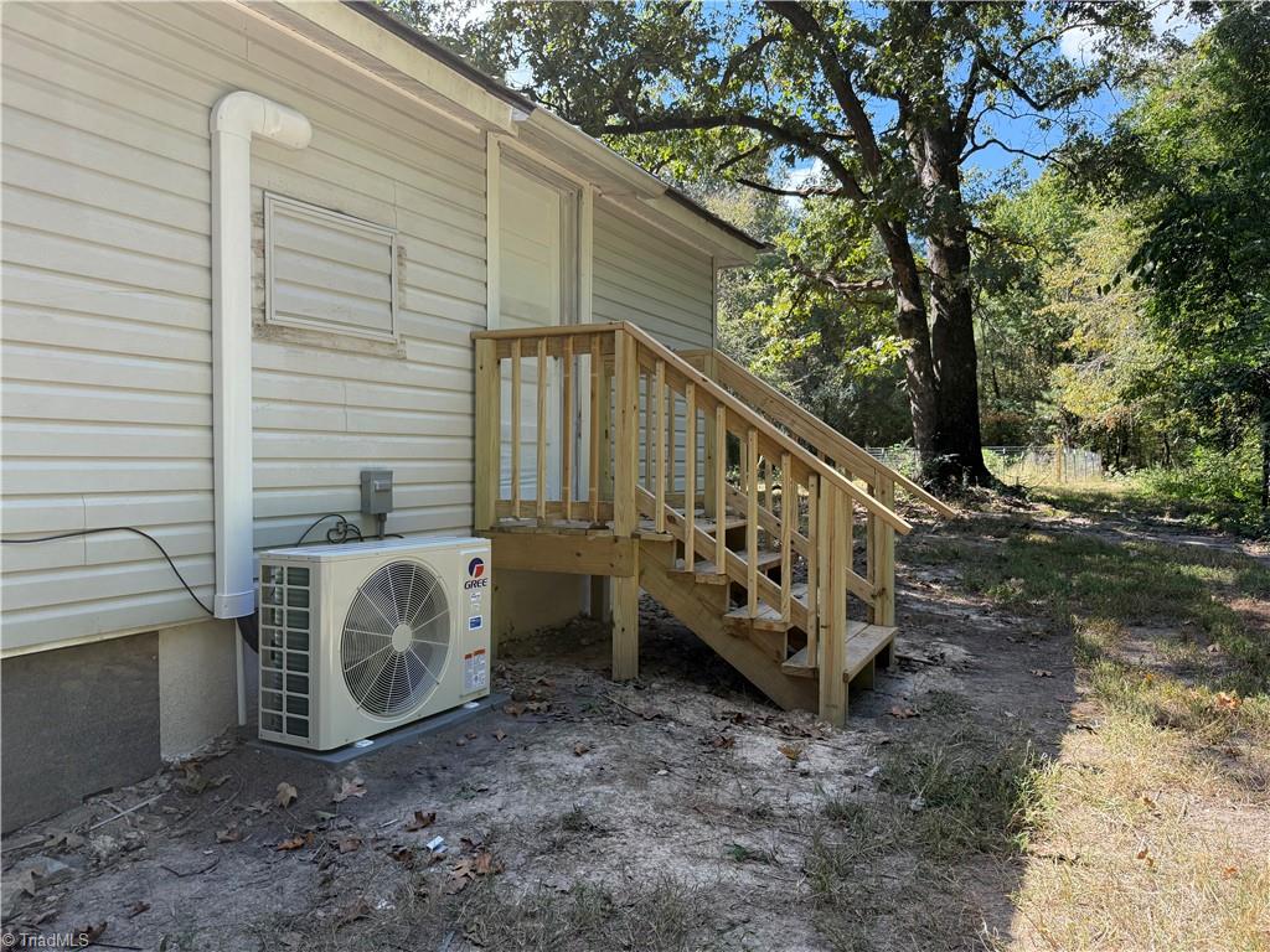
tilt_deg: -0.5
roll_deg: -0.2
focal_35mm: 24
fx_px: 881
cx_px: 635
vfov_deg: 56.8
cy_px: 476
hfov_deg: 71.6
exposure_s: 1/788
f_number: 1.78
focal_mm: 6.76
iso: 100
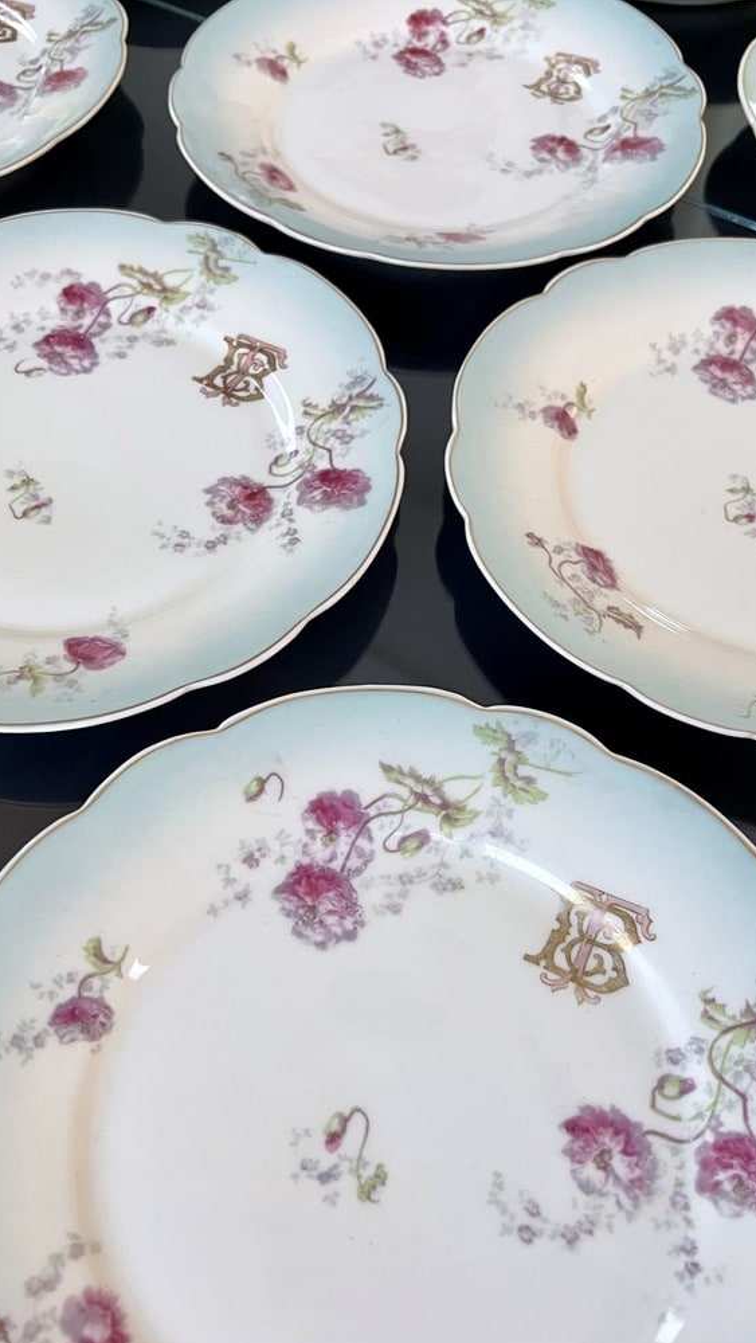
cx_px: 379
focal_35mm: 29
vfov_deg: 66.0
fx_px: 1033
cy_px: 686
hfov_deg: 40.2
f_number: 1.5
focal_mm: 5.7
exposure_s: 1/50
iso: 200
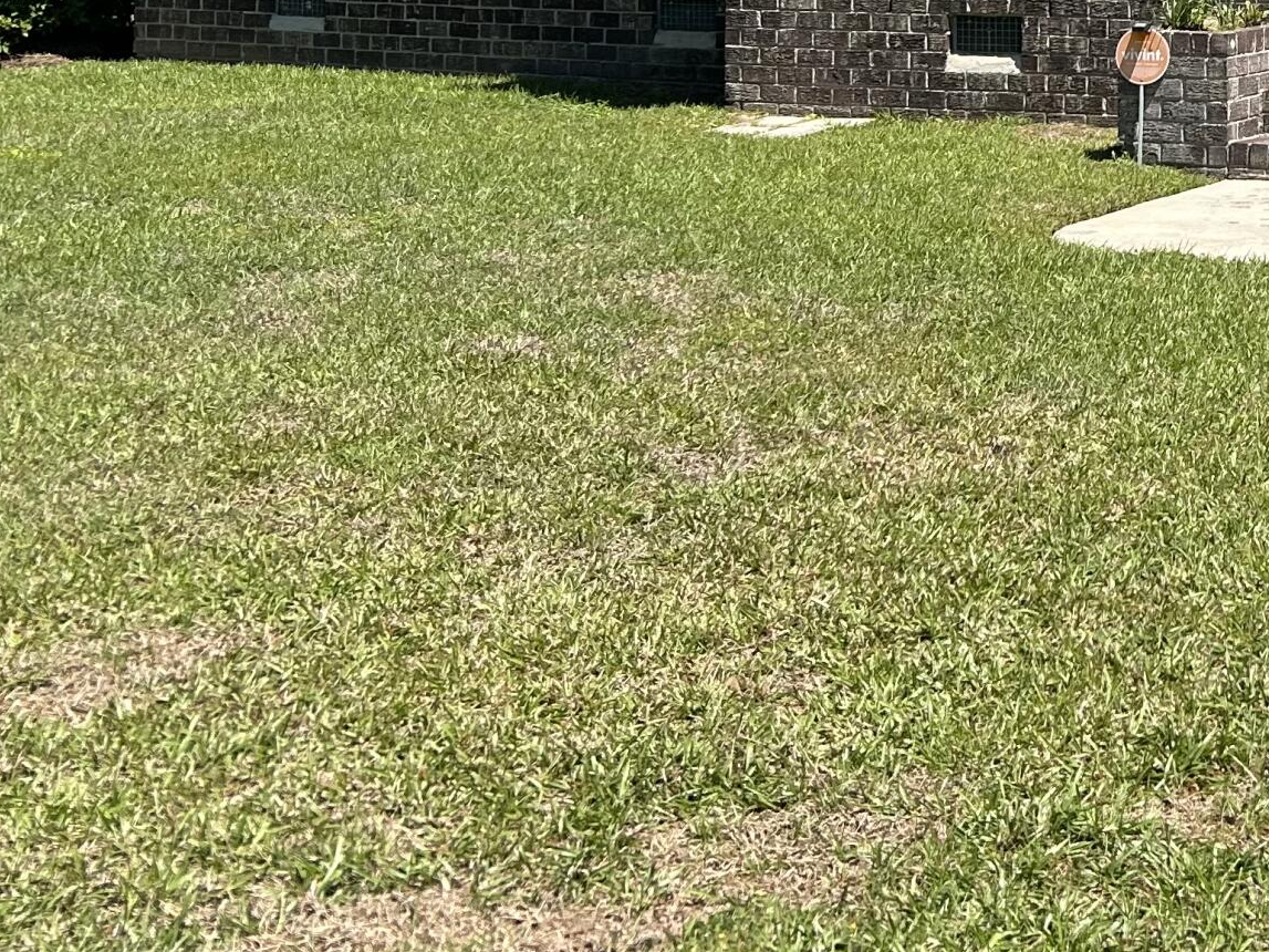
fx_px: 2493
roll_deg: +0.3
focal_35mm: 68
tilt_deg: +2.9
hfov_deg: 26.5
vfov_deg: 20.1
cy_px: -227
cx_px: 1365
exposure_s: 1/2571
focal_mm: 5.7
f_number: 1.5
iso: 50
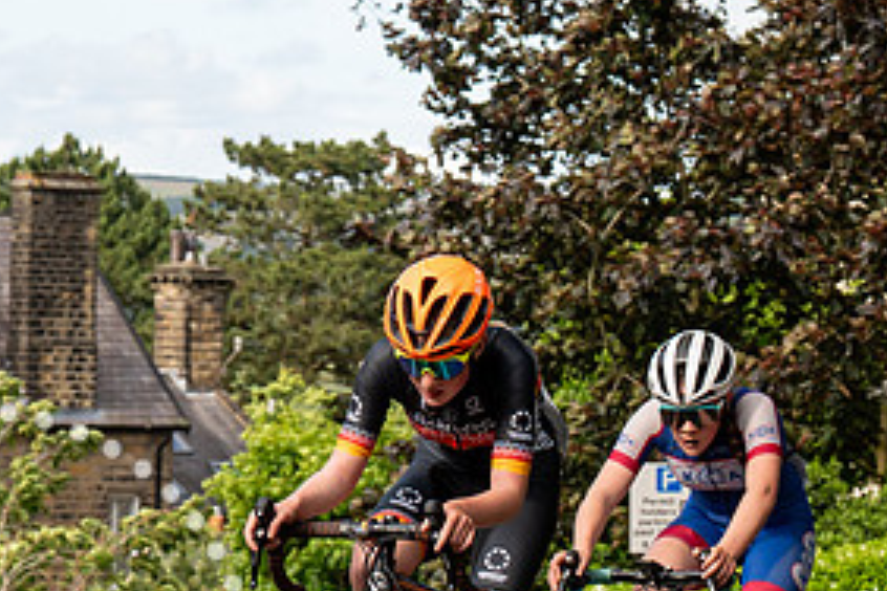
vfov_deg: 6.4
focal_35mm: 214
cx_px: 525
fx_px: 5272
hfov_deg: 9.6
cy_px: 573
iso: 400
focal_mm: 70
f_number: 6.3
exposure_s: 1/640
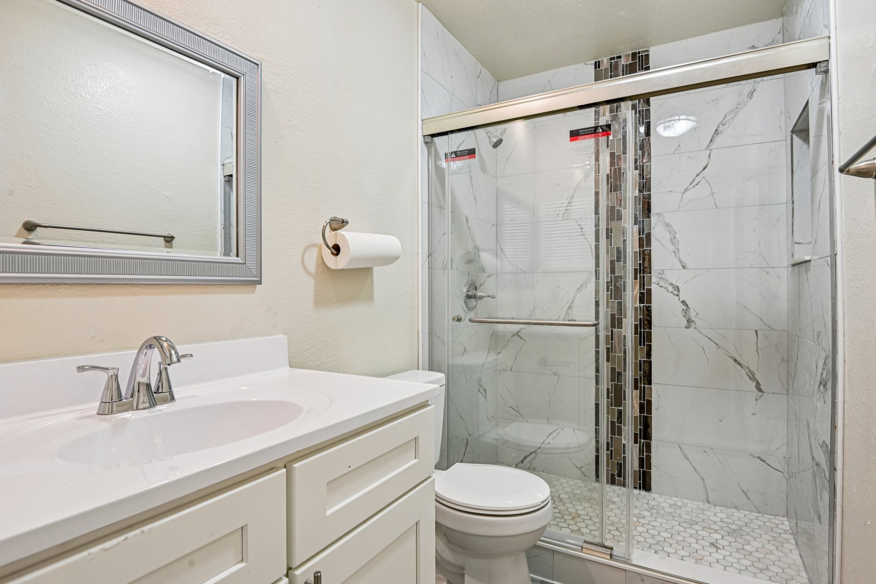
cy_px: 292
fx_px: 462
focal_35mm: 19
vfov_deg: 64.5
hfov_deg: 86.9
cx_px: 438
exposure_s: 1/20
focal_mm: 19
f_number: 8
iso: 400
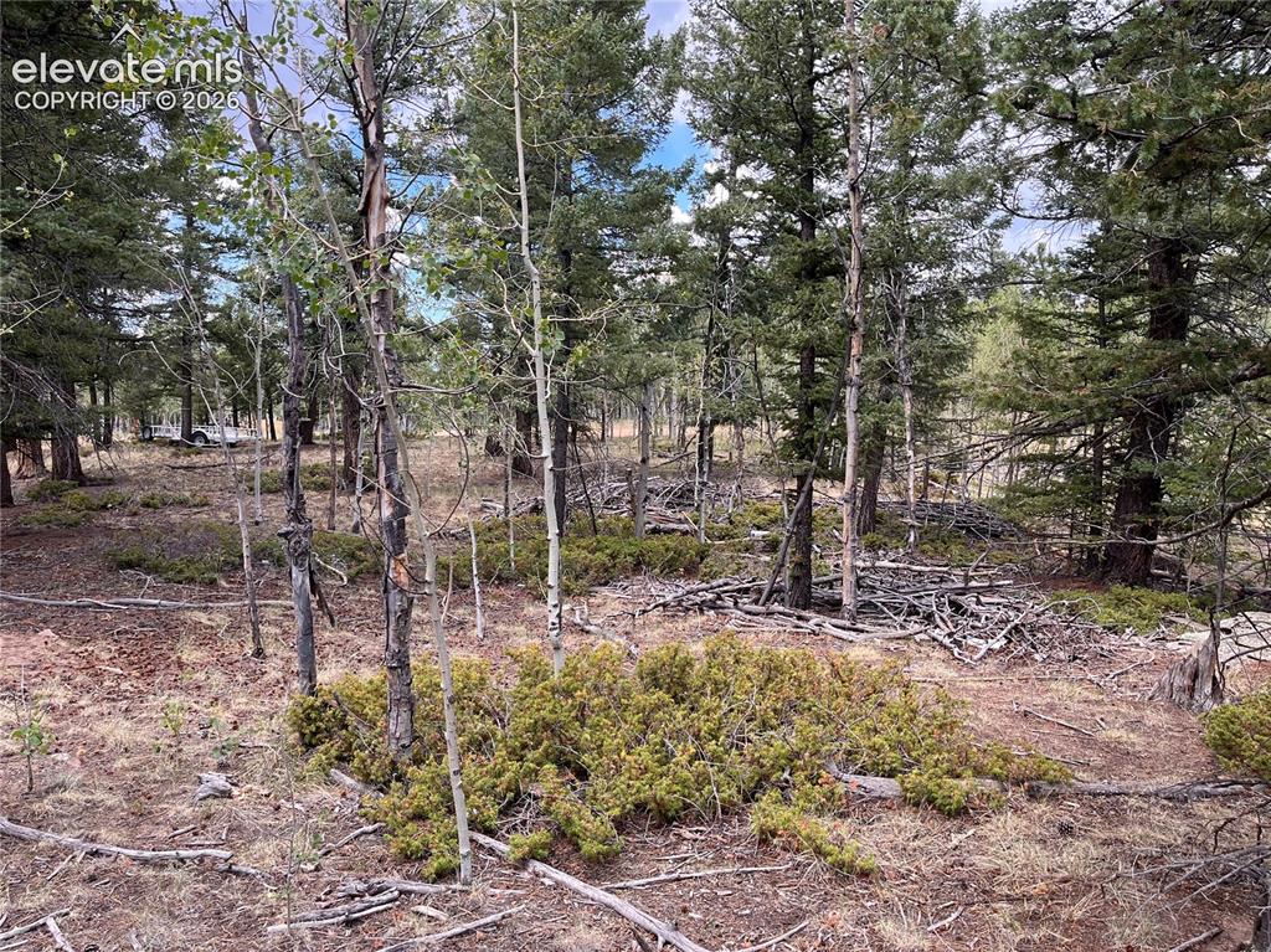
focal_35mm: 26
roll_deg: +3.3
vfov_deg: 53.0
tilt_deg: -7.1
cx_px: 636
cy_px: 476
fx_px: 954
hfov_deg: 67.3
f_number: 1.6
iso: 50
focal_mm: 5.1
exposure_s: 1/497
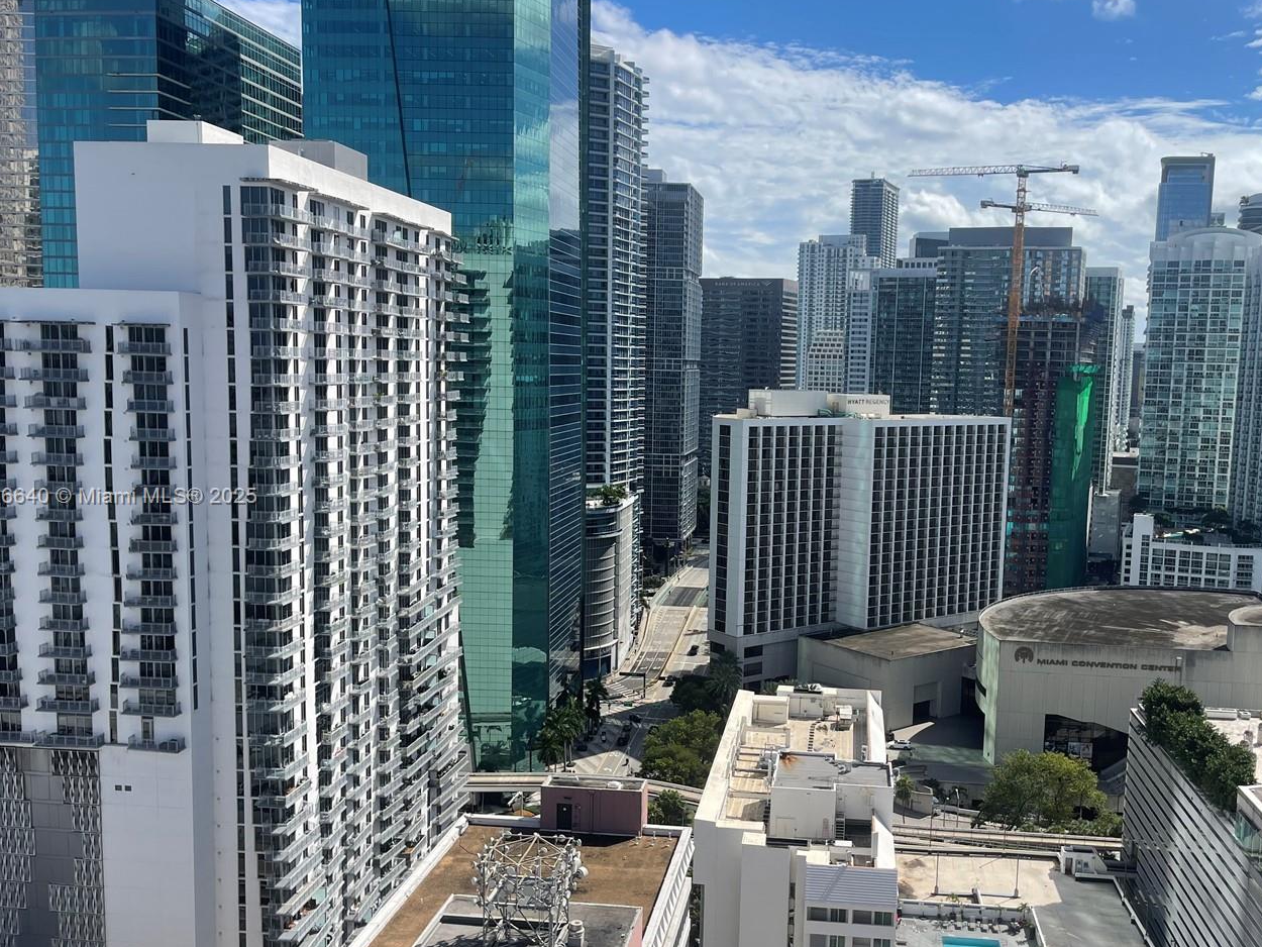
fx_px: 1167
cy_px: 498
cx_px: 742
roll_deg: -1.1
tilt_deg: -7.4
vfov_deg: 44.2
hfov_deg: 56.5
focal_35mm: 32
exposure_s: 1/4902
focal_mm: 5.1
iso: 32
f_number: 1.6
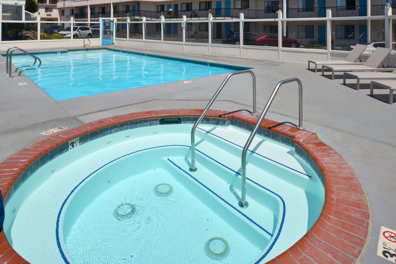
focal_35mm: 24
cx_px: 198
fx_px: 264
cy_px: 132
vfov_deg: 53.2
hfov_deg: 73.7
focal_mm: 24
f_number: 13
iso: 100
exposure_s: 1/200
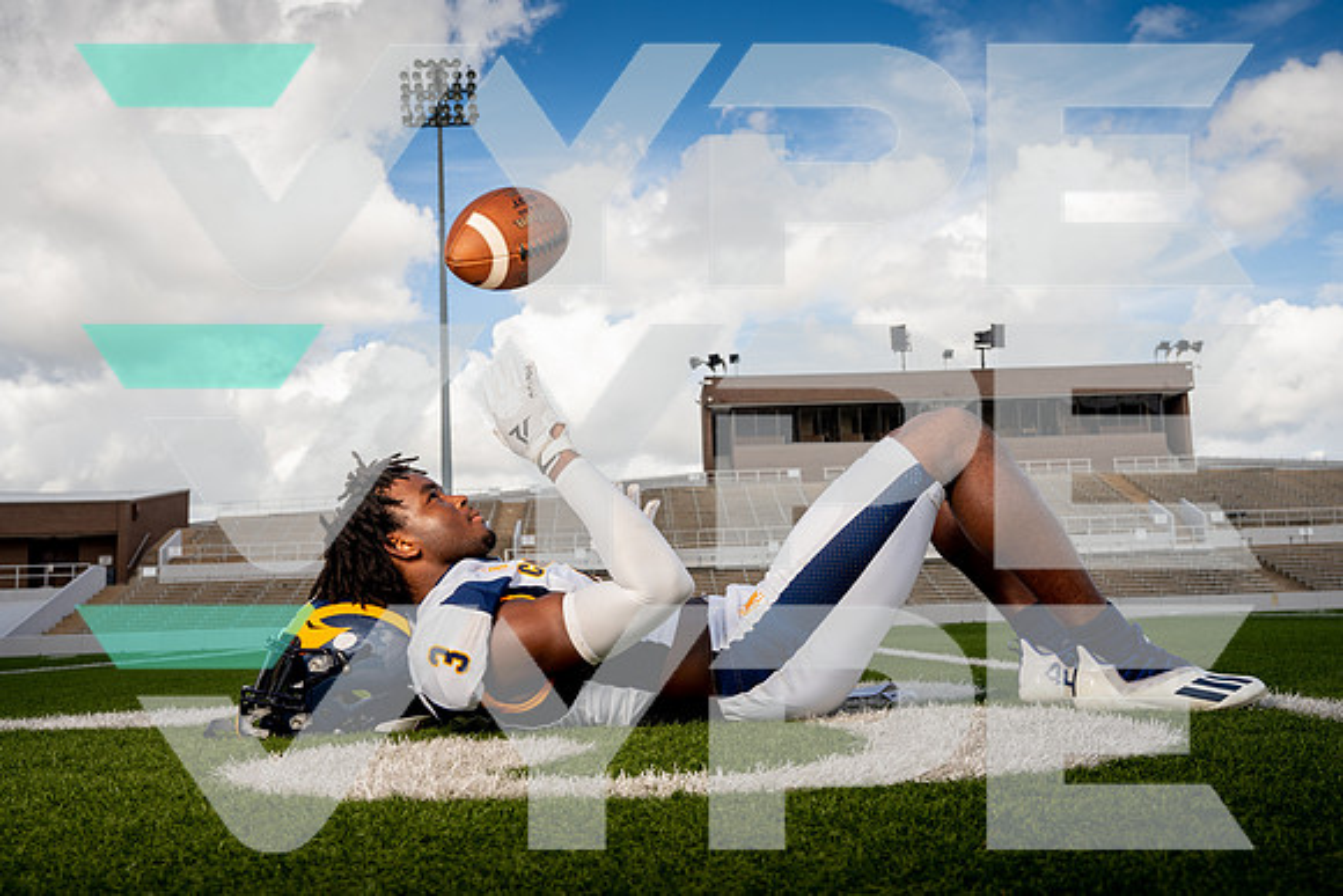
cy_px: 448
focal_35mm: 37
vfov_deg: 36.0
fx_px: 1381
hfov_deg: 51.9
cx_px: 672
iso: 125
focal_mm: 37
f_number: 8
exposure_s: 1/250
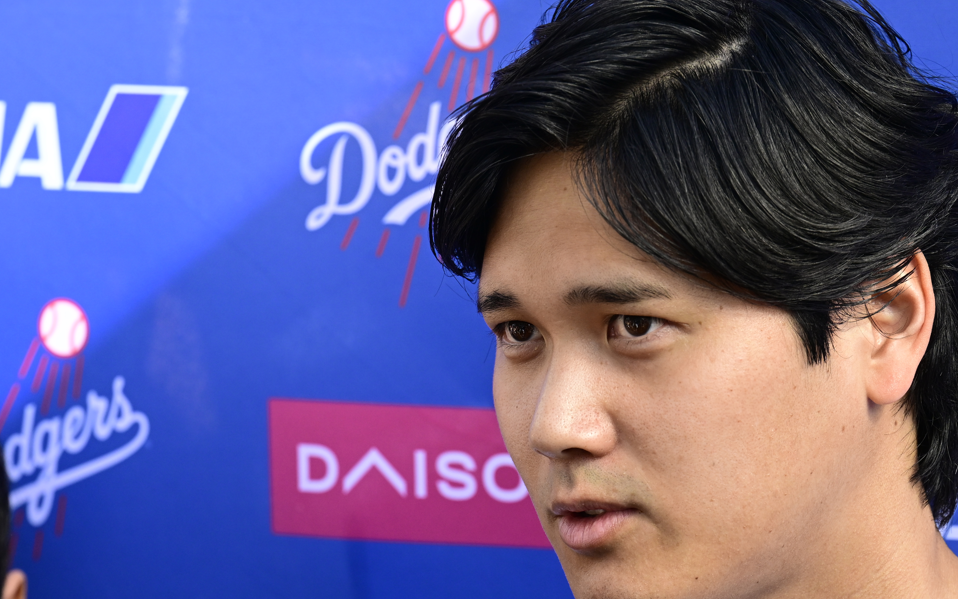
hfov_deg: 6.4
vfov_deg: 4.0
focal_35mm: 330
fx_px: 8616
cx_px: 446
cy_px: 480
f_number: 5
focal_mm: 175
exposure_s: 1/500
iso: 500
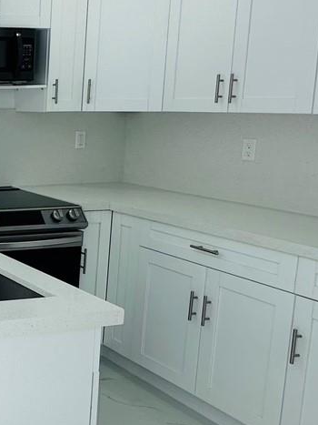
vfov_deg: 39.6
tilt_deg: -7.2
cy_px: 179
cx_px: -195
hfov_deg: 22.7
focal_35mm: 48
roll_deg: +0.7
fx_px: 588
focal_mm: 2.22
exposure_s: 1/330
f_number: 2.2
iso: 40
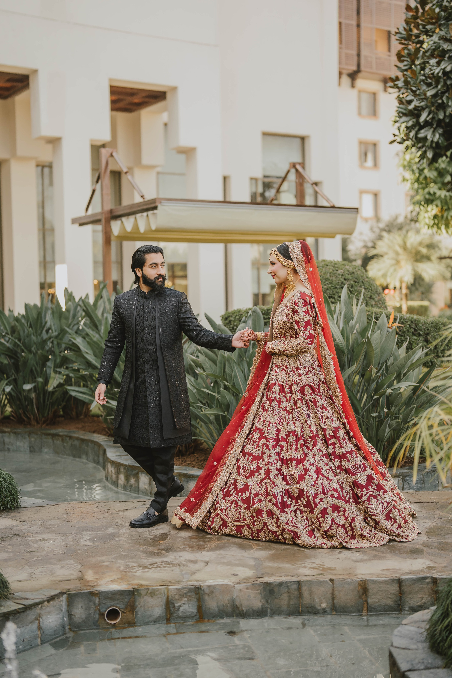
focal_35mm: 50
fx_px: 942
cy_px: 339
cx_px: 226
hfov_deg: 27.0
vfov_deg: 39.6
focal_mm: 50
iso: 500
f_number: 1.8
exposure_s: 1/1250
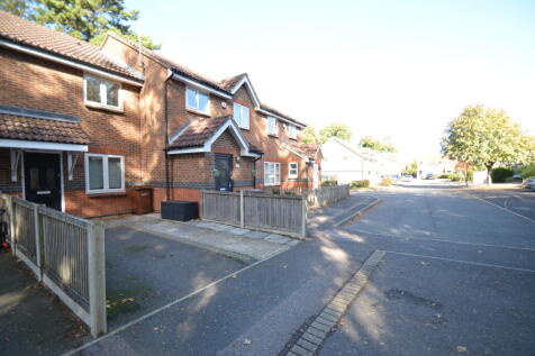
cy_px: 178
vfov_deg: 77.3
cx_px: 268
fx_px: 223
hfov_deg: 100.4
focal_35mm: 15
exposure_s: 1/200
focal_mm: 10
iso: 160
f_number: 3.5
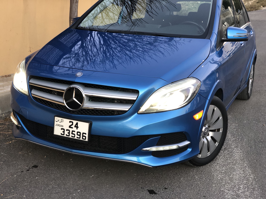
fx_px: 400
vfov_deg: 28.0
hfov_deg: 36.8
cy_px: 100
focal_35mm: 52
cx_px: 133
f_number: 2.4
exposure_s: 1/40
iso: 100
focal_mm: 6
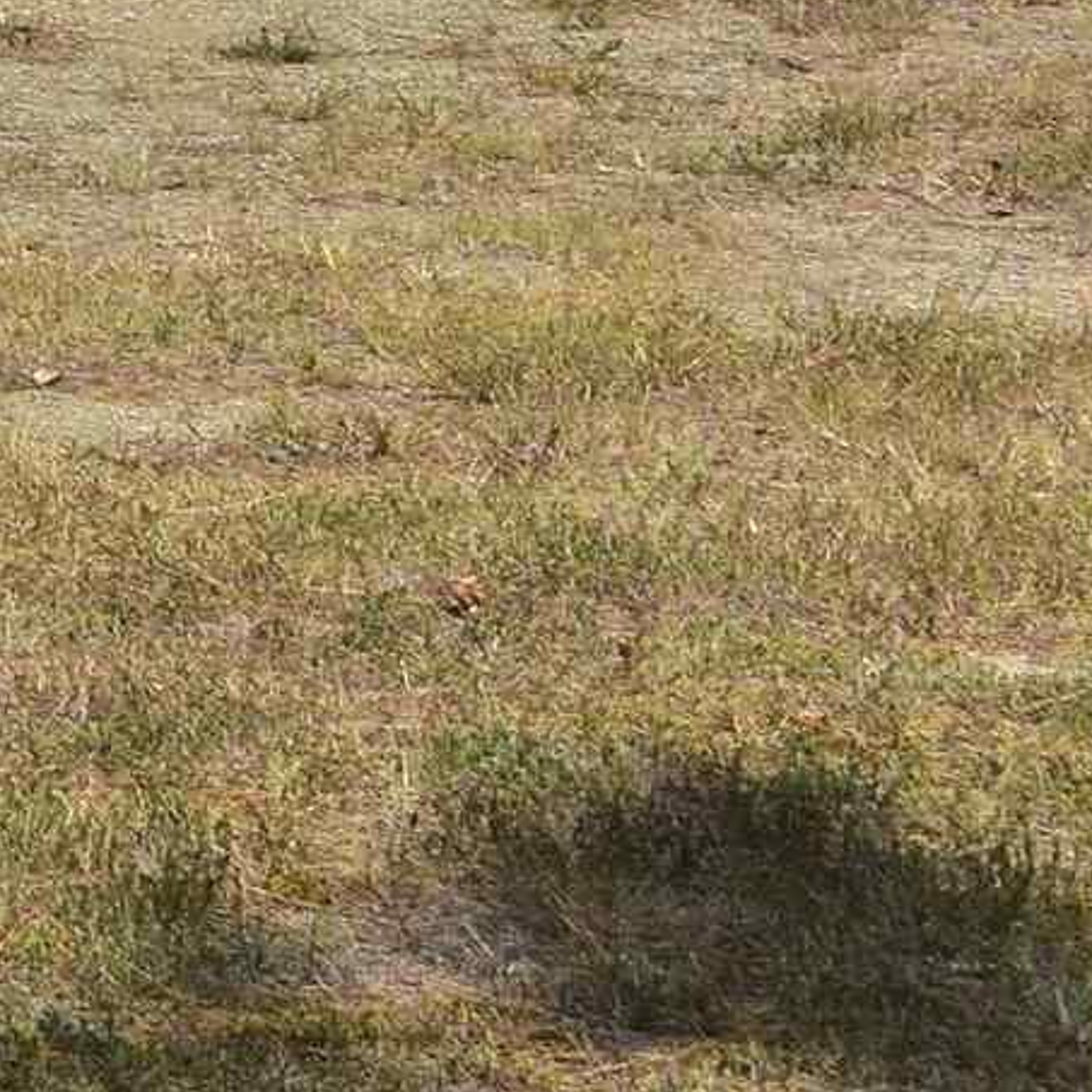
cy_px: -906
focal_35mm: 225
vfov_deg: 7.5
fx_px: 8030
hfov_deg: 6.8
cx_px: -2589
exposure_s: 1/500
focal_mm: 26
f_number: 11
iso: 400
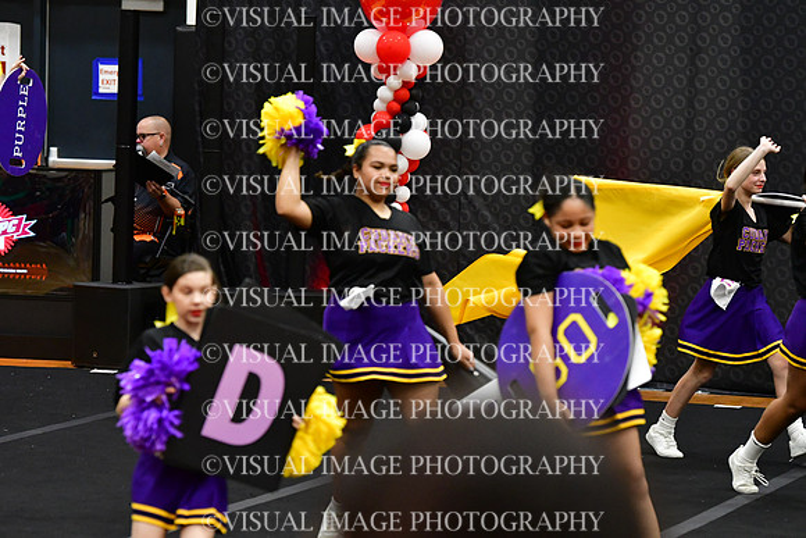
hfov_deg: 10.2
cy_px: 269
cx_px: 403
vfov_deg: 6.8
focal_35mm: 202
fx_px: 4523
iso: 5000
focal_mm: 135
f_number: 3.5
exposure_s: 1/500
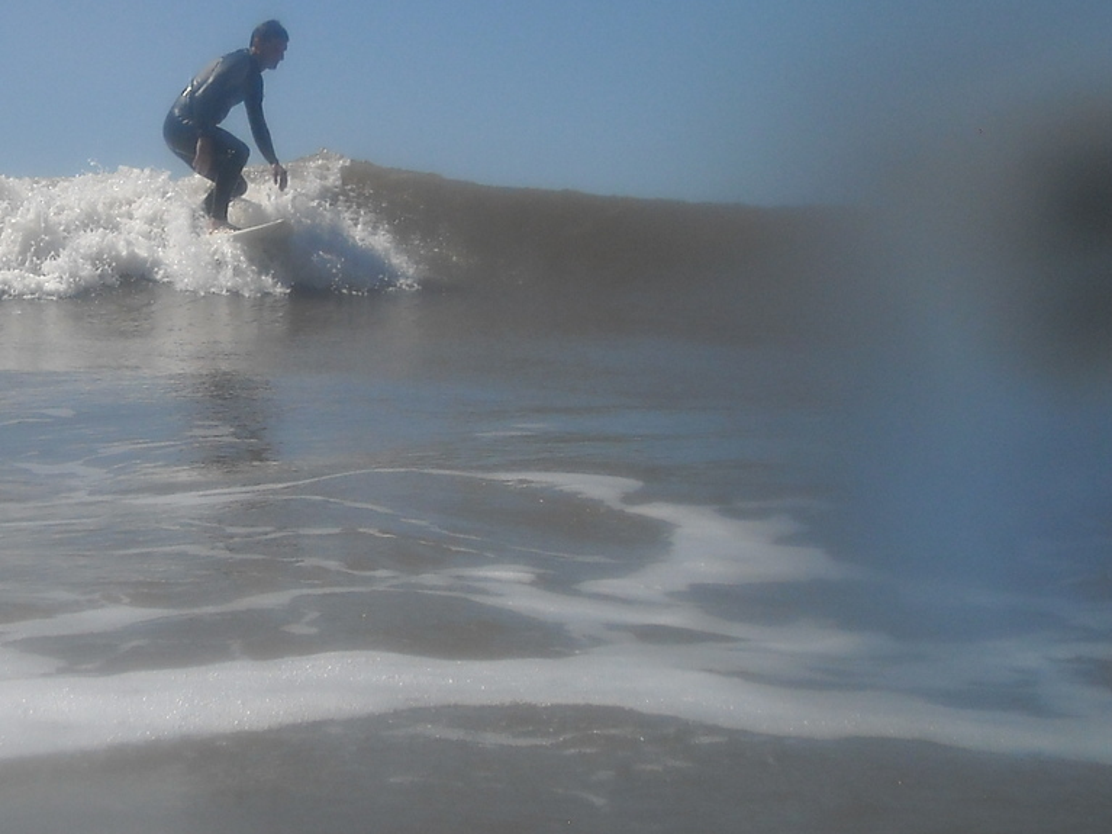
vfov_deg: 20.1
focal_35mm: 73
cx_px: 197
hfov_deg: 26.1
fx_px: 2345
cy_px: 255
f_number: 5.6
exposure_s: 1/770
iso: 64
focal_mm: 5.7
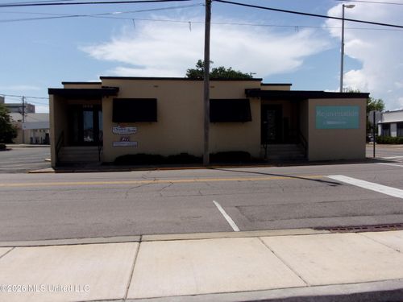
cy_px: 151
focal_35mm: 28
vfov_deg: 49.7
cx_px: 202
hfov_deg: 63.4
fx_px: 326
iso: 200
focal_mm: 5.1
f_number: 10.8
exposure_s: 1/480
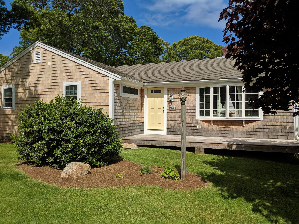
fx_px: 233
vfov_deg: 51.4
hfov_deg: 65.3
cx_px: 150
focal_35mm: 27
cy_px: 112
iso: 50
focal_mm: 4.44
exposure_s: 1/5848
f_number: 1.8
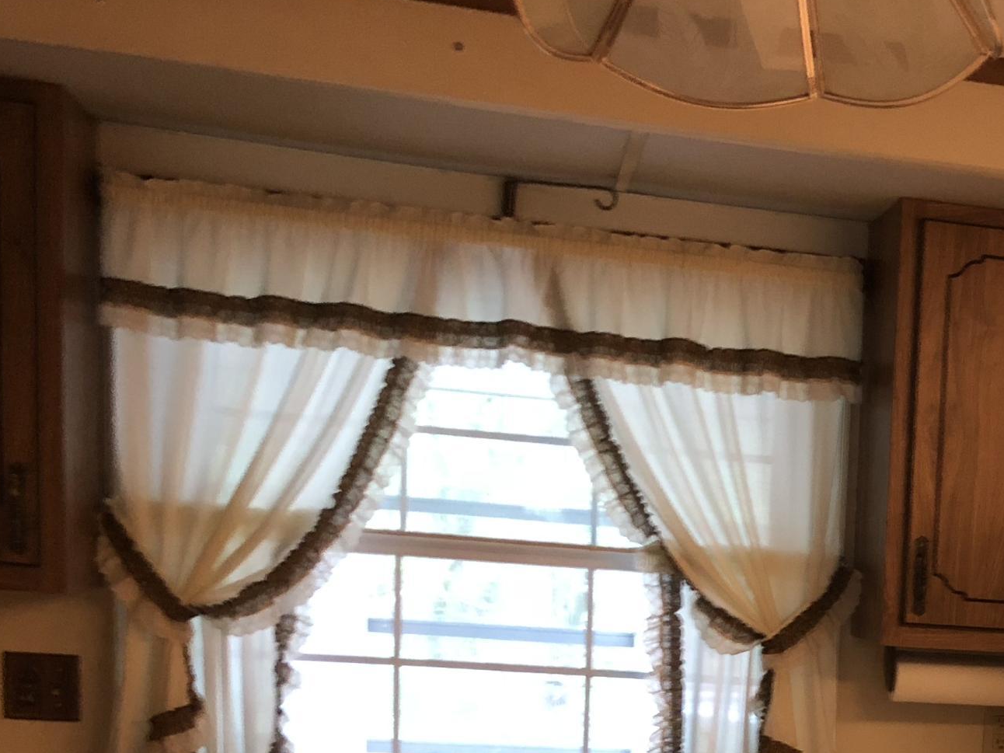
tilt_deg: -8.4
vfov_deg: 21.3
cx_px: 1107
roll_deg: -3.3
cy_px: 864
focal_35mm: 65
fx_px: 1885
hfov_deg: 27.3
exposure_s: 1/9
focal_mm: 3.99
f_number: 1.8
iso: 100
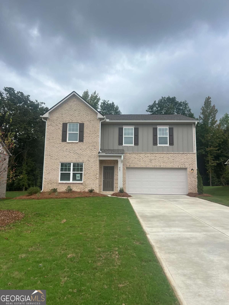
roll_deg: +0.0
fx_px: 229
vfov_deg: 67.3
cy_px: 152
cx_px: 114
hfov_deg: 53.1
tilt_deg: +7.4
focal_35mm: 26
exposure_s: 1/1972
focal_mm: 5.7
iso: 50
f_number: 1.5
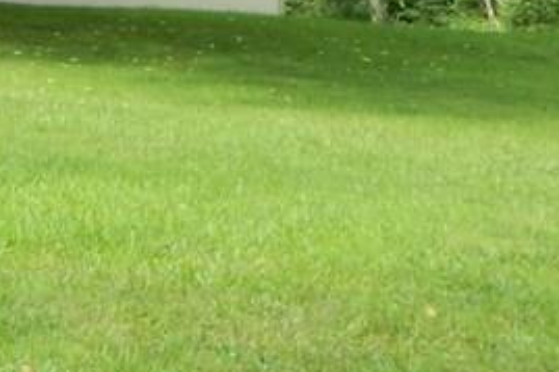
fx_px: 2886
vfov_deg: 7.3
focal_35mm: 186
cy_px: -162
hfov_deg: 10.4
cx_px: -451
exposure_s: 1/80
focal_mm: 8.4
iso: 80
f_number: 3.6
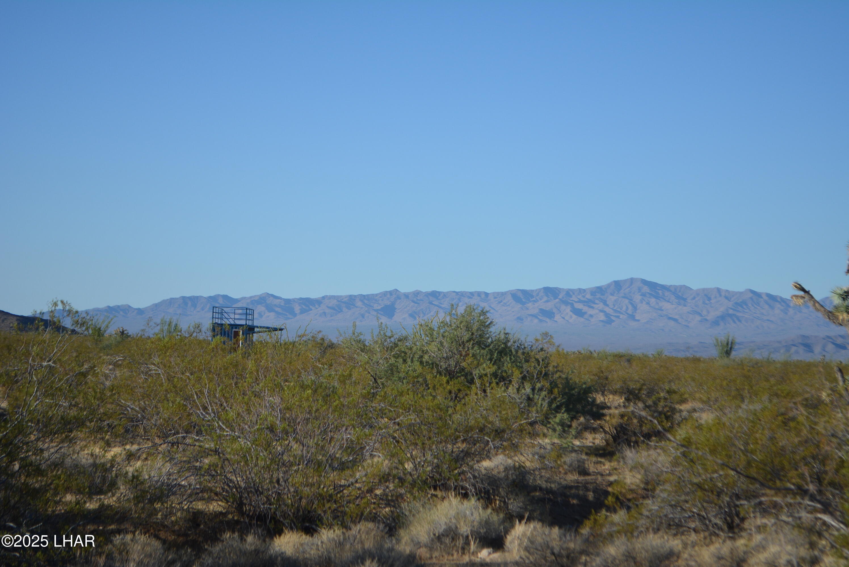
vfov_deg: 16.6
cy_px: 284
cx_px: 424
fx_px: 1947
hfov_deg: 24.6
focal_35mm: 82
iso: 400
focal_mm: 55
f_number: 6.3
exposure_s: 1/1600
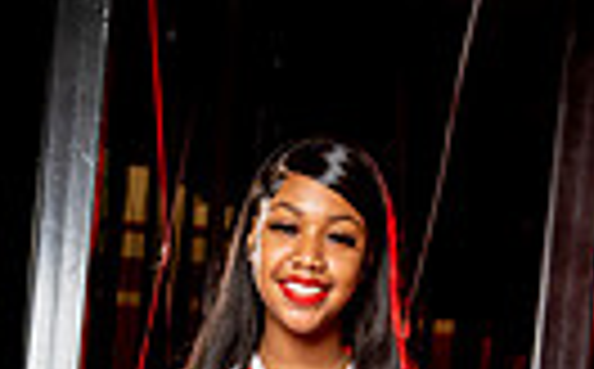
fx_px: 1745
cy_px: 900
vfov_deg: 10.4
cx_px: 207
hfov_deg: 19.3
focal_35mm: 108
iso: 400
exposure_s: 1/250
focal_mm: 31
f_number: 4.5
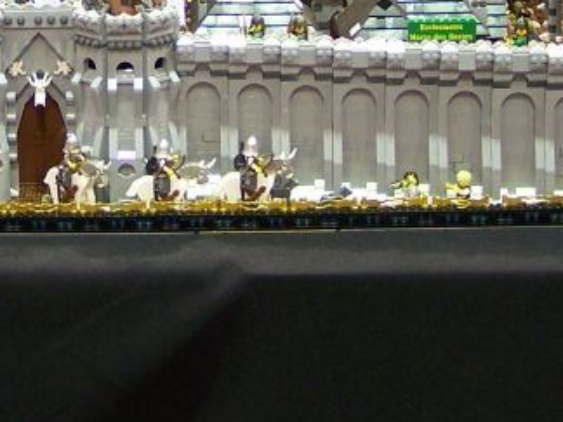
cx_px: 63
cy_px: -97
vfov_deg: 10.7
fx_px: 2212
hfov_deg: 14.4
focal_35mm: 136
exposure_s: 1/2
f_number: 2.9
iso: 80
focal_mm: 7.1
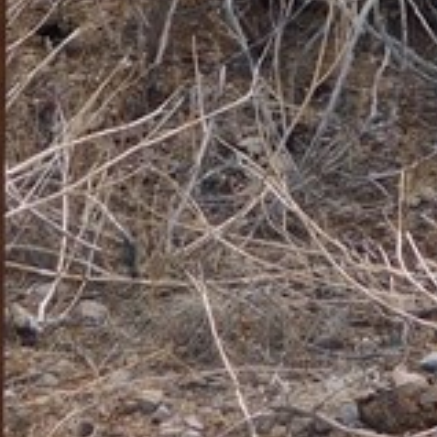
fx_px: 4799
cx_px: 962
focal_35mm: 336
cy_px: -607
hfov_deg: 5.1
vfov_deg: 5.1
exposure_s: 1/500
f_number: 4
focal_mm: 10.4
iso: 125
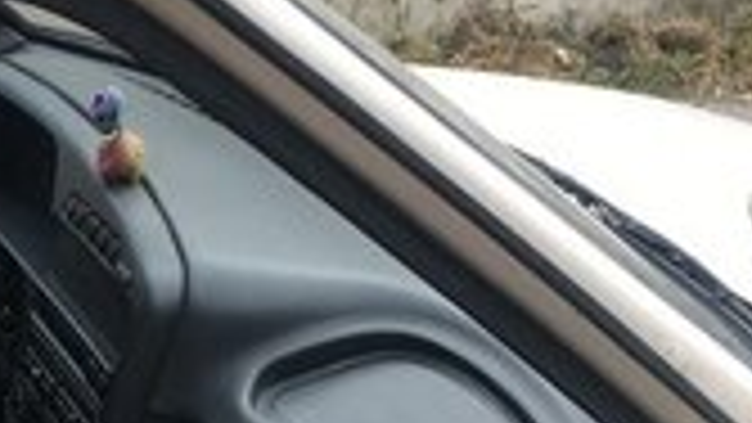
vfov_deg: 12.3
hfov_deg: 21.7
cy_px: 630
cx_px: -27
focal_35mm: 94
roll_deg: -1.2
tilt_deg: -29.4
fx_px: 1875
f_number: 2.2
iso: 25
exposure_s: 1/381
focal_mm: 4.15
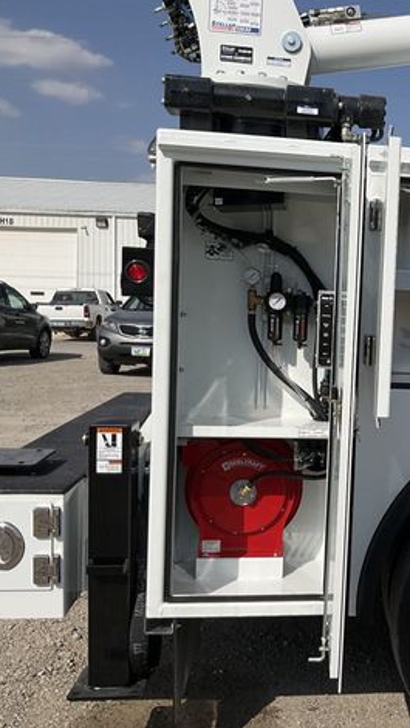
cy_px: 362
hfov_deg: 25.9
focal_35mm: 43
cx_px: 435
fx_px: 830
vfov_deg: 47.3
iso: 25
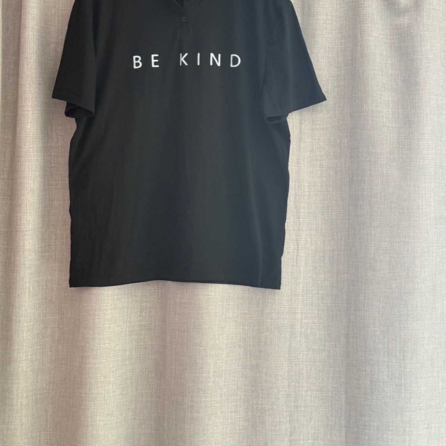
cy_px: 146
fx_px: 889
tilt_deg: +2.3
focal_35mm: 61
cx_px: 212
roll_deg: -2.0
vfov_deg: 28.0
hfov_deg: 28.2
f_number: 1.78
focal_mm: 6.76
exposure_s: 1/38
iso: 500
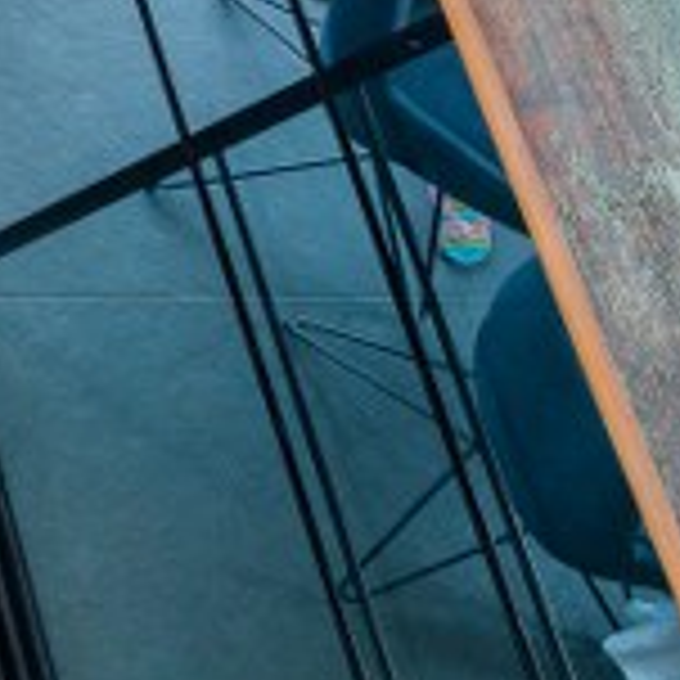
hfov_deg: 10.5
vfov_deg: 15.1
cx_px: -1448
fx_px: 2400
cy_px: -302
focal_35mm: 108
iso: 125
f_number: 9
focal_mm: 16
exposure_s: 1/8
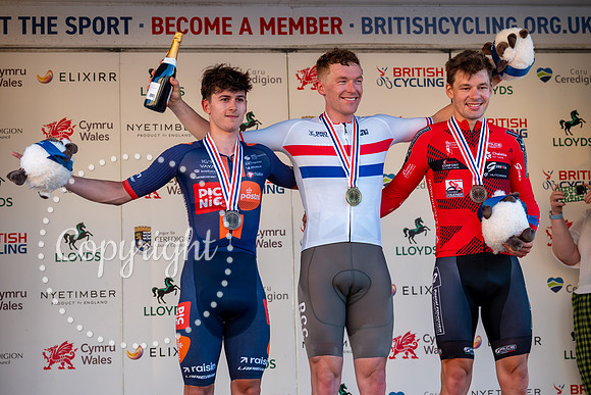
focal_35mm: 87
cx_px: 320
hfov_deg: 23.5
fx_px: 1422
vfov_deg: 15.8
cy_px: 151
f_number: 2.8
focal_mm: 70
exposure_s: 1/200
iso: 200
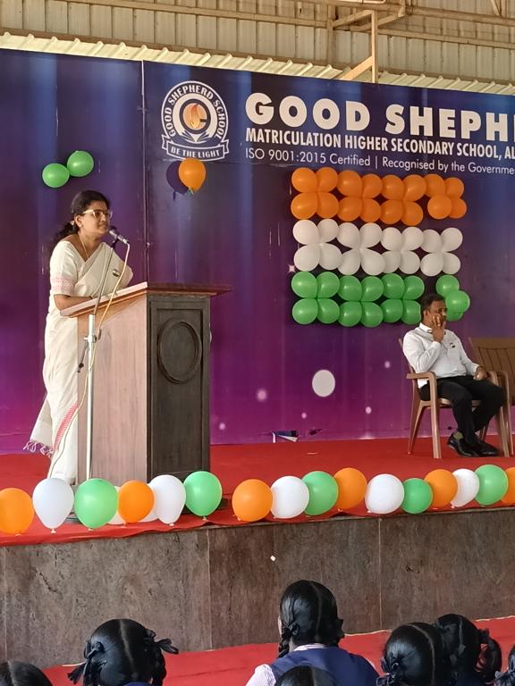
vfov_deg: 25.7
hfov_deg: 19.4
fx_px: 1508
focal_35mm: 76
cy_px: 343
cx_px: 258
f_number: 1.8
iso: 320
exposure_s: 1/100
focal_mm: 3.98
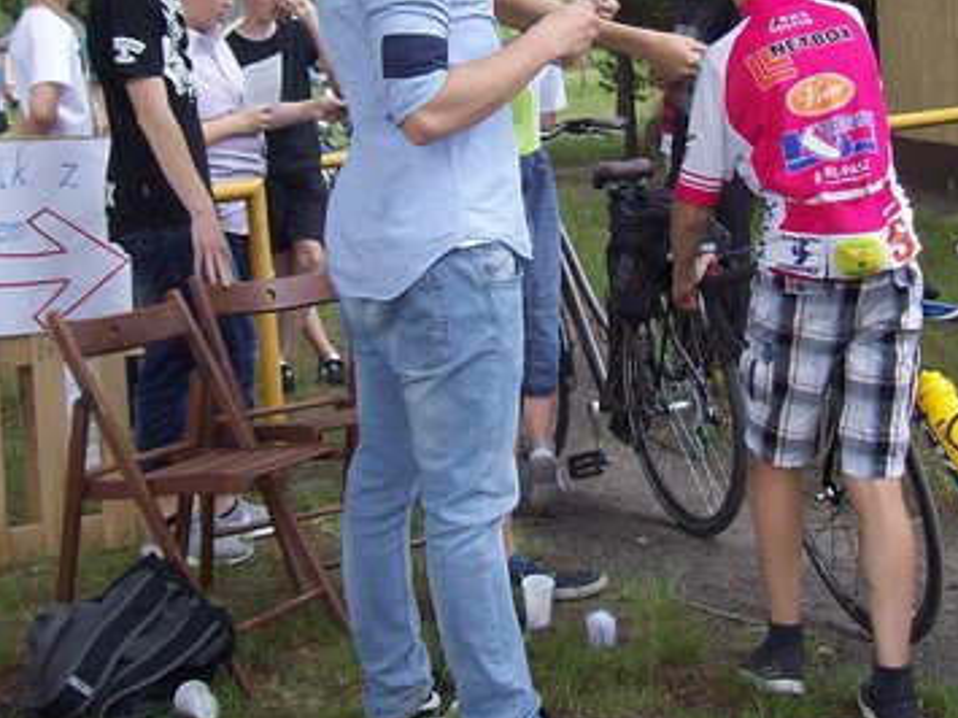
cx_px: 526
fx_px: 1826
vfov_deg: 22.0
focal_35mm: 66
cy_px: 157
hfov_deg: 29.4
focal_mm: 6
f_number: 2.7
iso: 80
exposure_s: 1/222
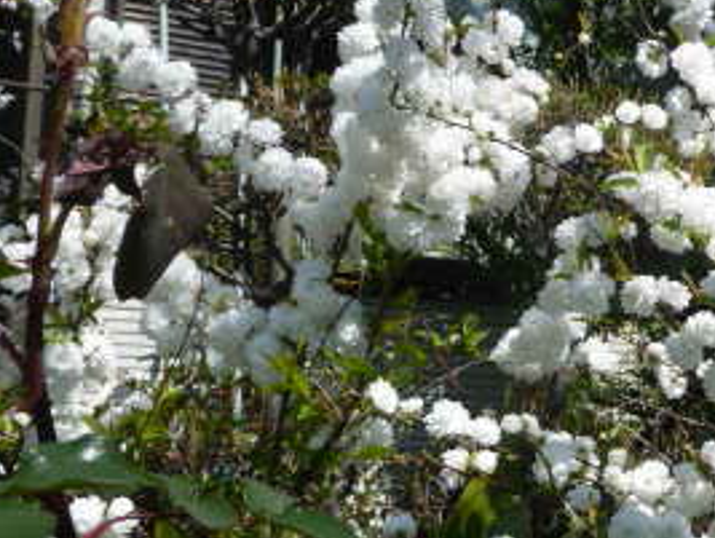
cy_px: 260
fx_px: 1386
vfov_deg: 22.0
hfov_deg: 28.2
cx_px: 597
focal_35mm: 67
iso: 100
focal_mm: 4.7
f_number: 3.3
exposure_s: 1/1000
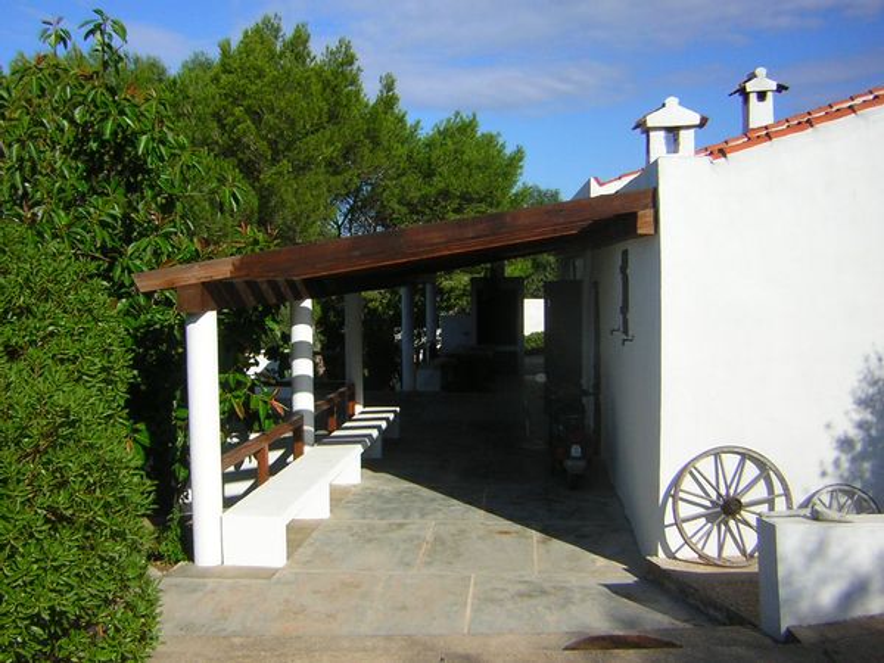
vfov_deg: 39.7
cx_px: 442
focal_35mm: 36
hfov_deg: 51.4
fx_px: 919
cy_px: 332
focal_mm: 4.7
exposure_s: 1/533
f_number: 5.2
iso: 50
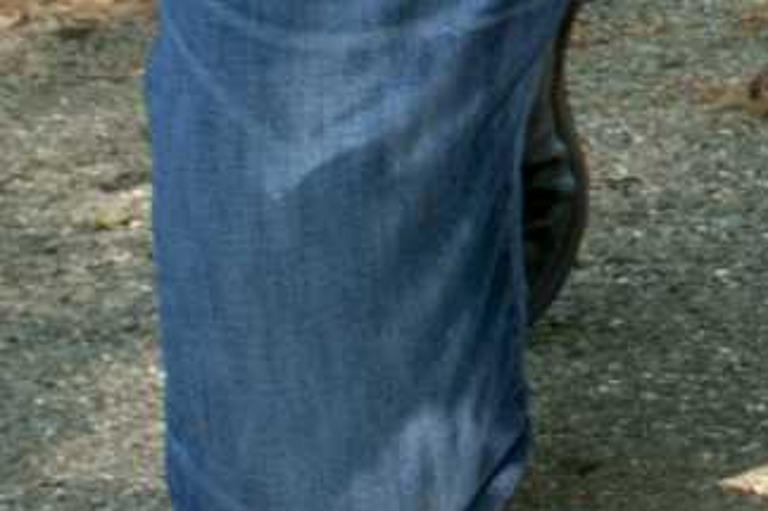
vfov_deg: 6.3
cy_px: -627
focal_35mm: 209
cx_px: 1617
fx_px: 4456
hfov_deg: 9.2
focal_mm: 22
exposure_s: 1/125
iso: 320
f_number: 6.3
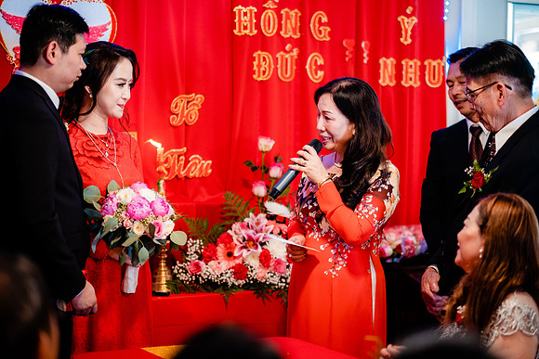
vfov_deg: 16.3
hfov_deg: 24.2
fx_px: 1258
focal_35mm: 84
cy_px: 180
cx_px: 270
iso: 800
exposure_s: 1/160
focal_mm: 56
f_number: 1.2
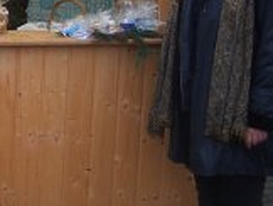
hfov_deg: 19.1
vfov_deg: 15.1
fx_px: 766
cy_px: 14
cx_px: -52
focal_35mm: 97
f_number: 2.6
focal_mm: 5.8
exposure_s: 1/100
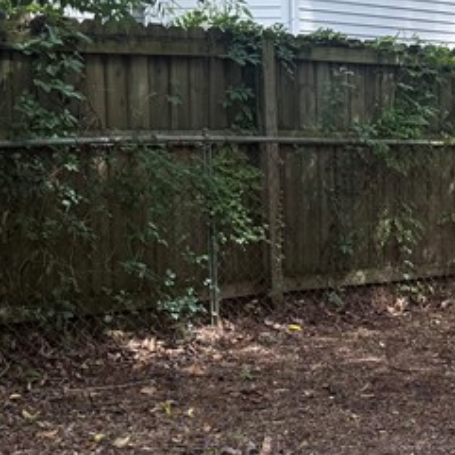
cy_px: 379
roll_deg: -2.8
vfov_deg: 19.1
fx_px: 1338
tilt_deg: -11.5
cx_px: 585
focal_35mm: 90
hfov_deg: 18.1
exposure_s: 1/365
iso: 80
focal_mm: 6.76
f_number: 1.78
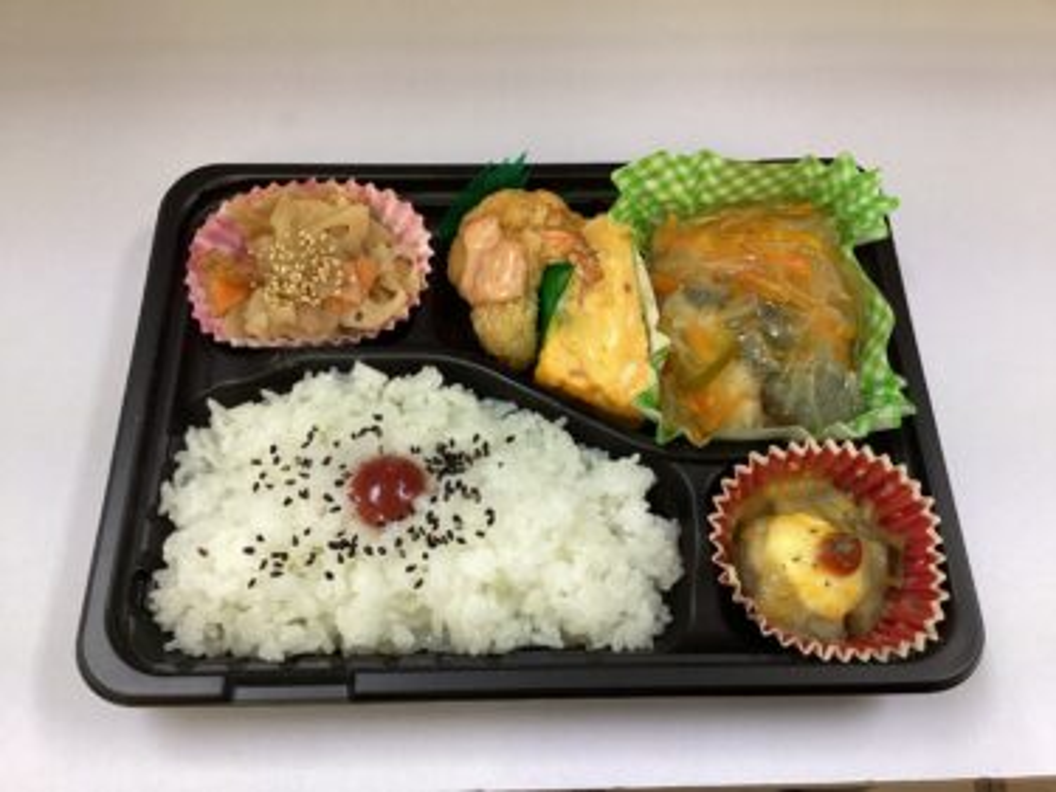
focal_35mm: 31
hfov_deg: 58.4
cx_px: 528
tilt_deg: -63.6
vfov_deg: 45.4
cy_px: 396
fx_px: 945
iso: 100
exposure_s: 1/50
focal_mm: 3.3
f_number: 2.4
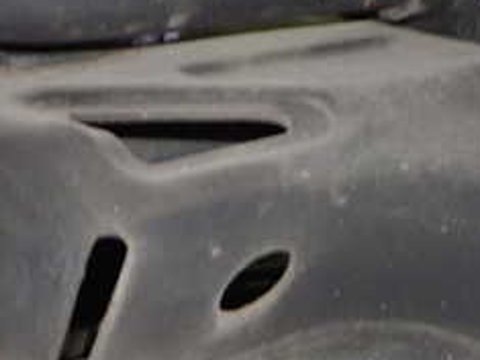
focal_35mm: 92
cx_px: 335
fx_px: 1275
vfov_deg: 16.0
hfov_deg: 21.2
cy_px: 123
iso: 800
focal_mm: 6.37
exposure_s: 1/15
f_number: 2.5
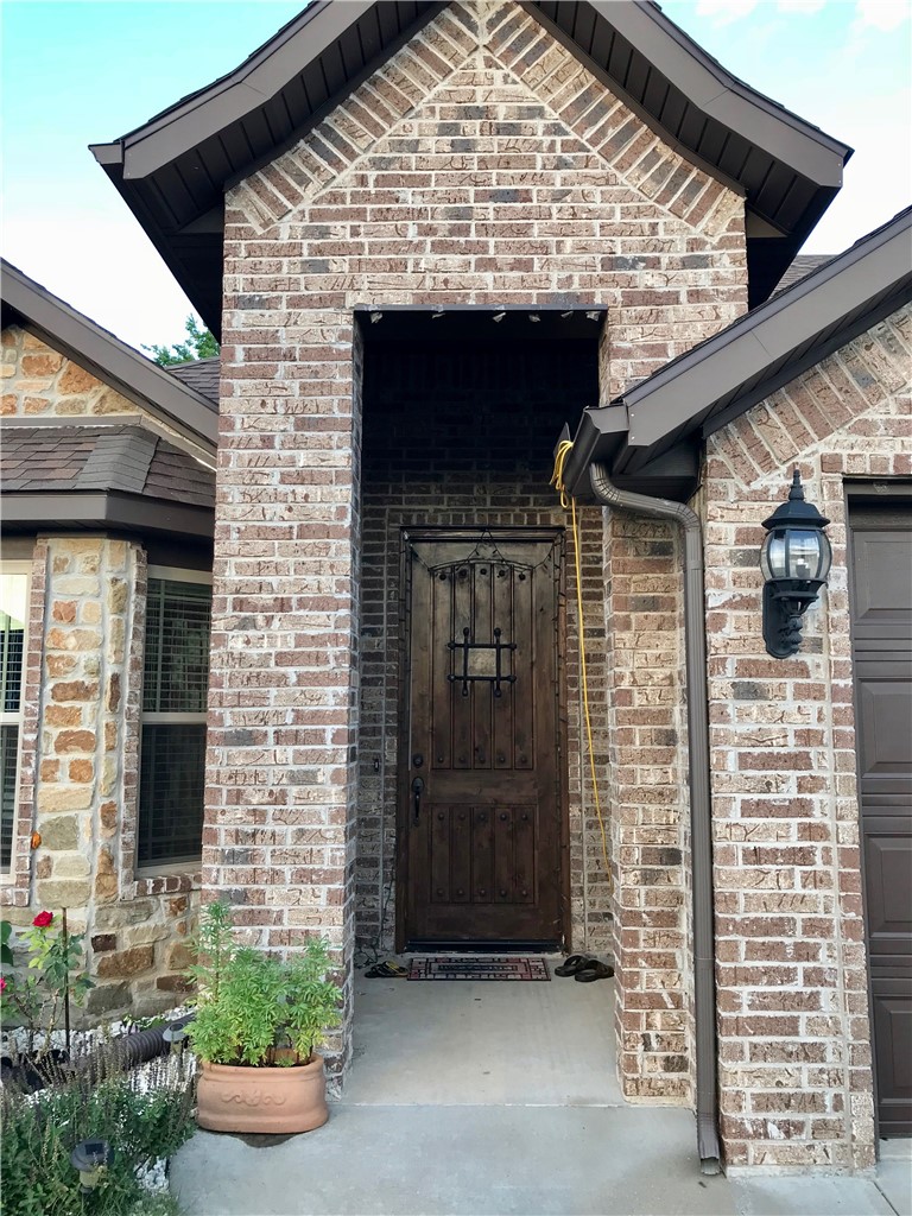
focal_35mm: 28
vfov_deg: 63.4
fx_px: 984
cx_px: 456
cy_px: 608
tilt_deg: +9.7
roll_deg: +0.0
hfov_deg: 49.7
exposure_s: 1/169
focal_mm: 3.99
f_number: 1.8
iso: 20
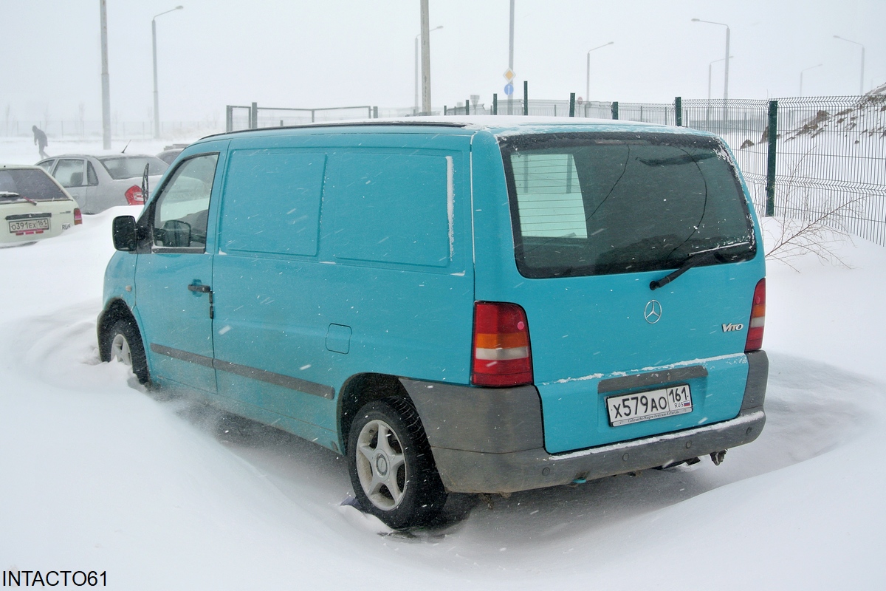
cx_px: 443
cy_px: 296
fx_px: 1255
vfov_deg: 26.5
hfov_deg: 38.9
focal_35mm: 51
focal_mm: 18.9
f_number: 4.8
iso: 100
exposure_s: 1/320
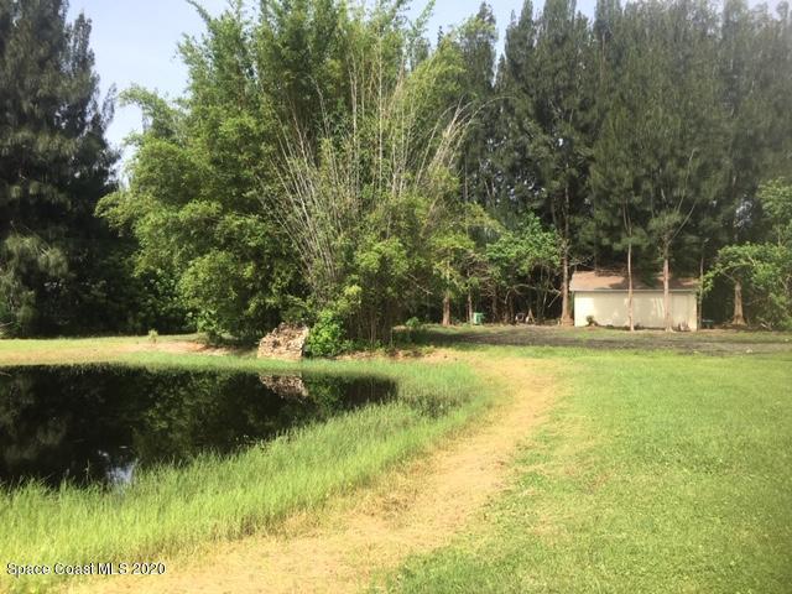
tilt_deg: -0.1
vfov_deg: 48.2
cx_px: 396
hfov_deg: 61.7
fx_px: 664
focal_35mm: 29
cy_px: 297
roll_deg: +0.8
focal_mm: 4.15
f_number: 2.2
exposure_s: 1/699
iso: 25
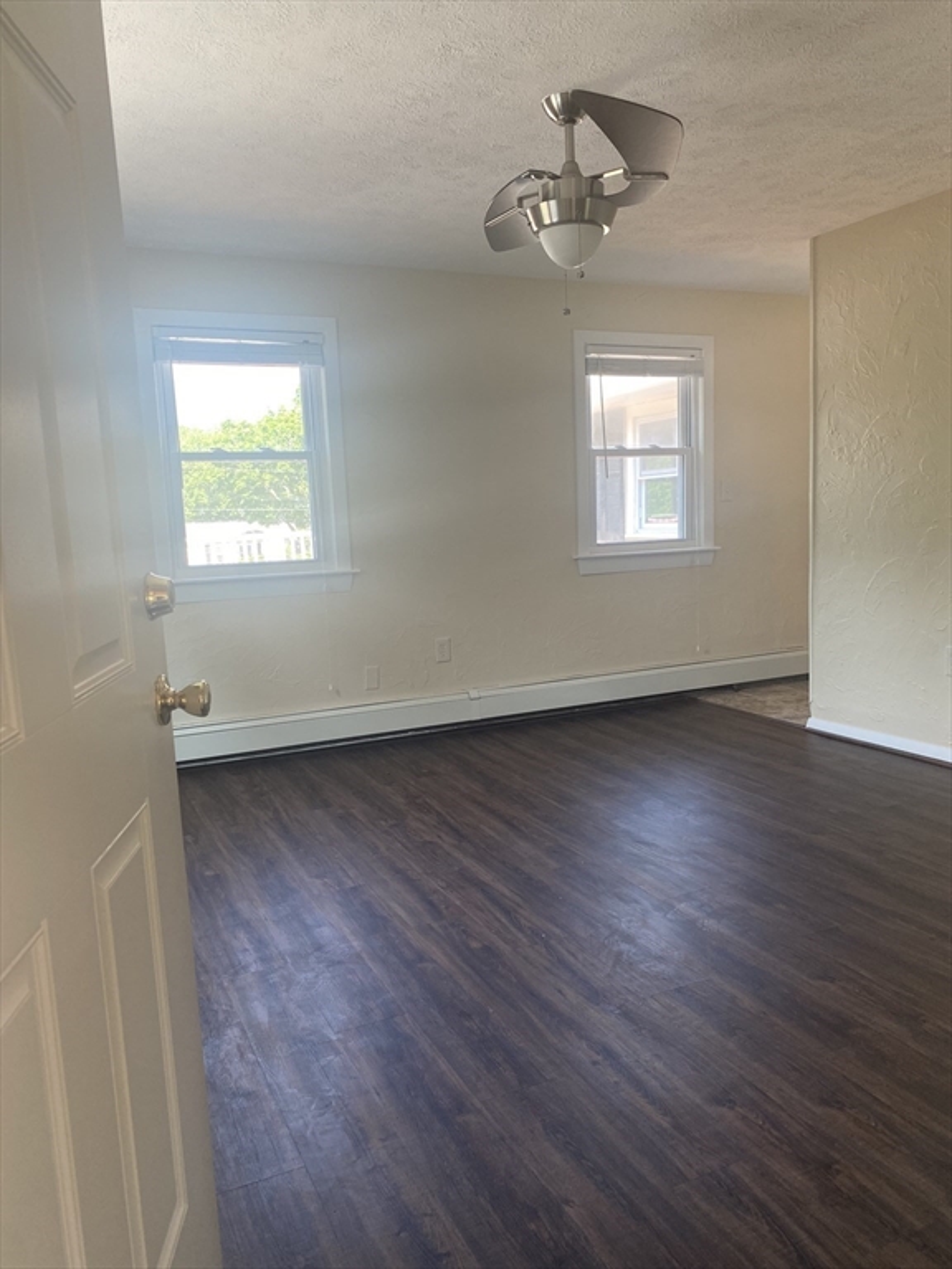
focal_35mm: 26
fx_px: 953
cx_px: 476
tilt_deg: -7.9
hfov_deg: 53.1
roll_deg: +3.0
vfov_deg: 67.3
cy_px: 634
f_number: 1.8
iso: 100
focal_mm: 4.25
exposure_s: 1/121
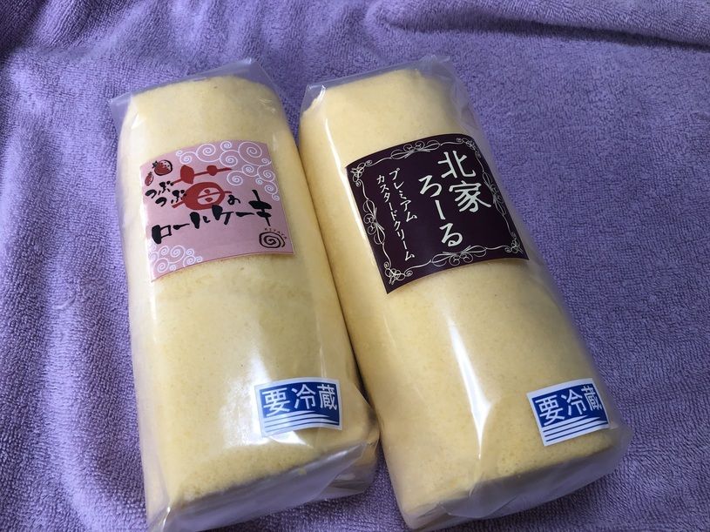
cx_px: 355
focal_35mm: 28
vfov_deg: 49.7
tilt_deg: -61.2
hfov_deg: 63.5
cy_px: 266
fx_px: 574
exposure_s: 1/120
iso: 64
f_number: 1.8
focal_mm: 3.99
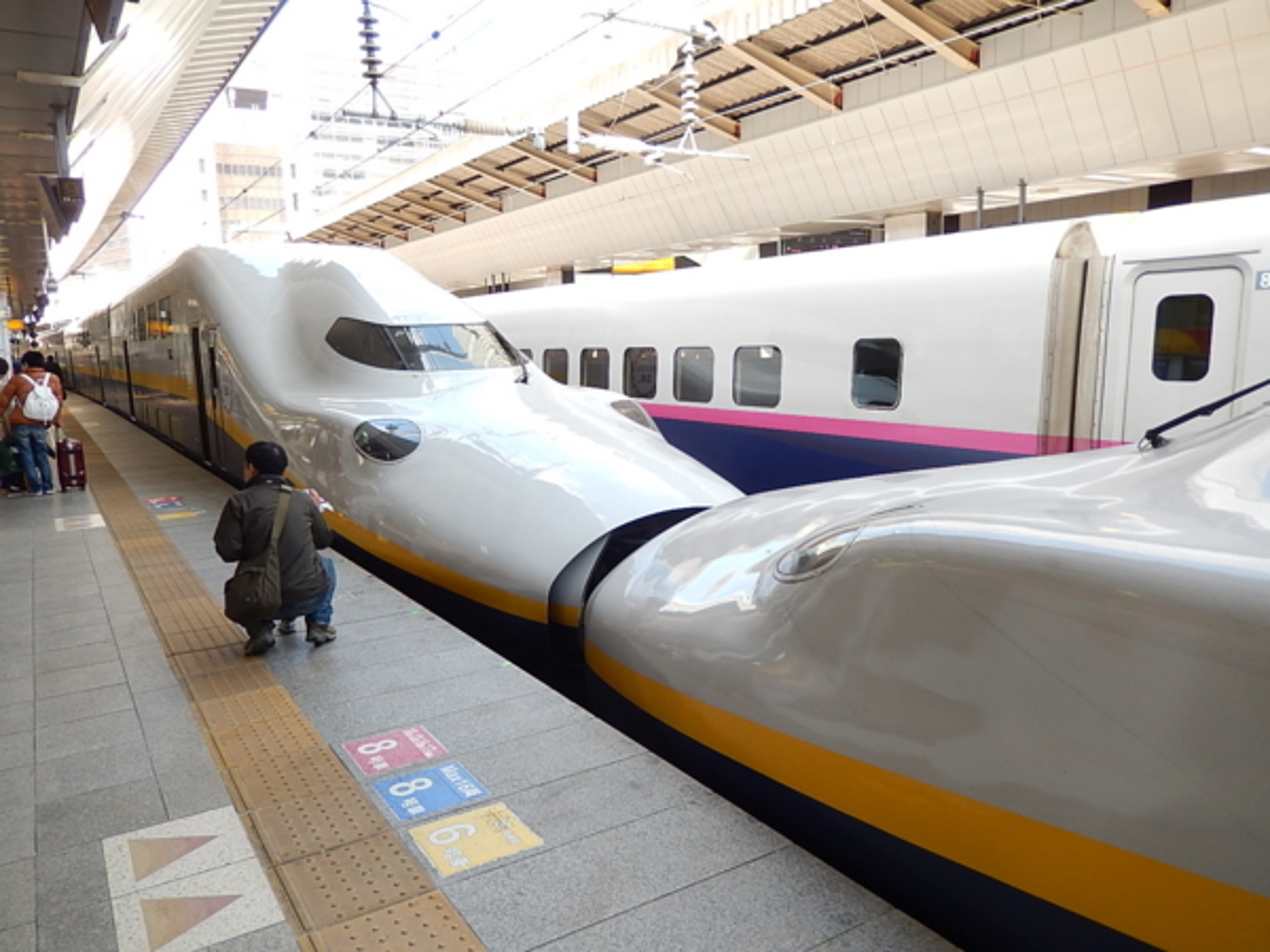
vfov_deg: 54.9
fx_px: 917
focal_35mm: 25
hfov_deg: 69.4
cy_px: 476
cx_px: 635
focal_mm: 4.5
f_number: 3.4
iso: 125
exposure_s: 1/125
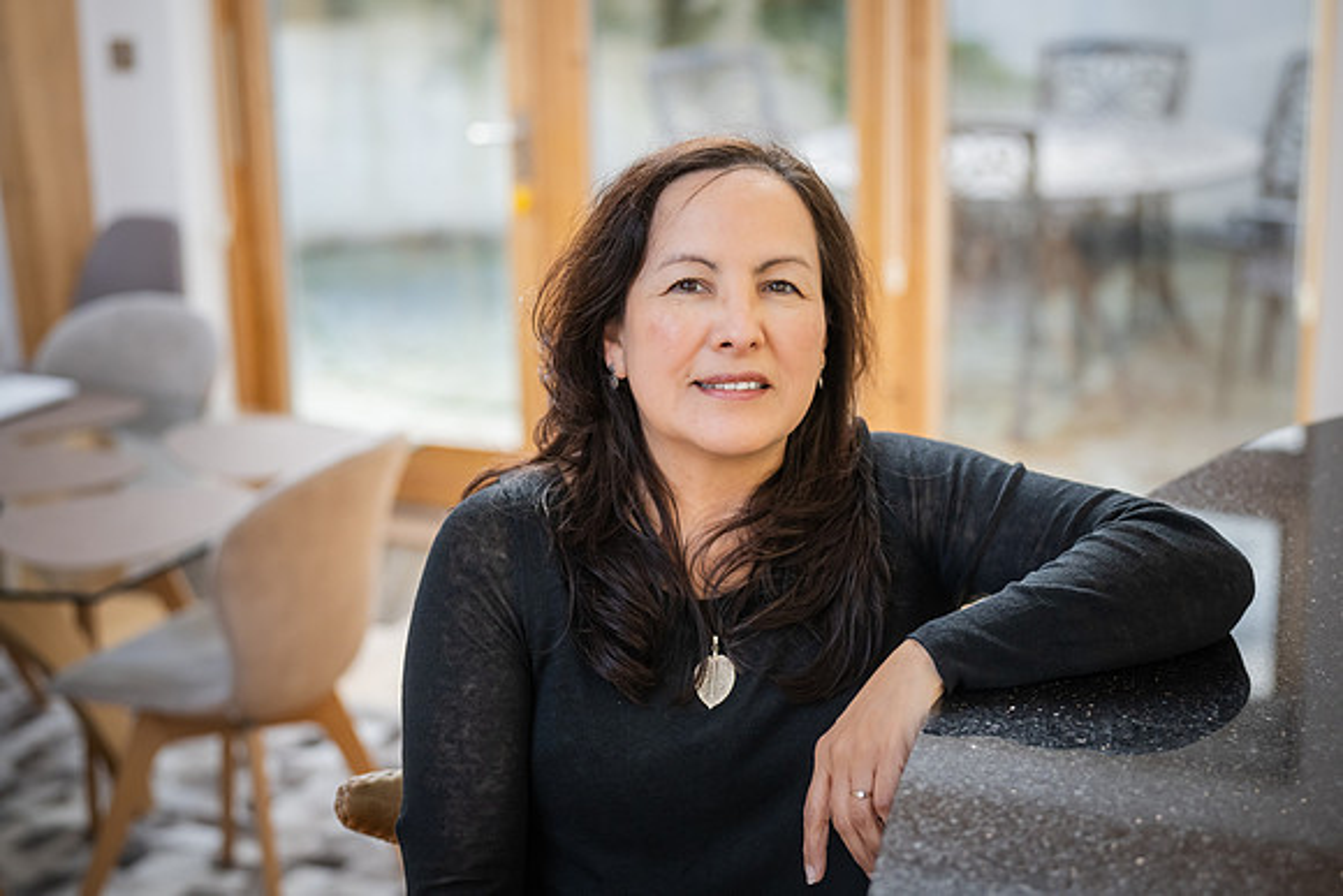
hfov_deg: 33.0
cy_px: 443
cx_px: 680
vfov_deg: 22.3
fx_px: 2268
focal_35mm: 61
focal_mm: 54
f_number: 2.2
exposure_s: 1/800
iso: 1600
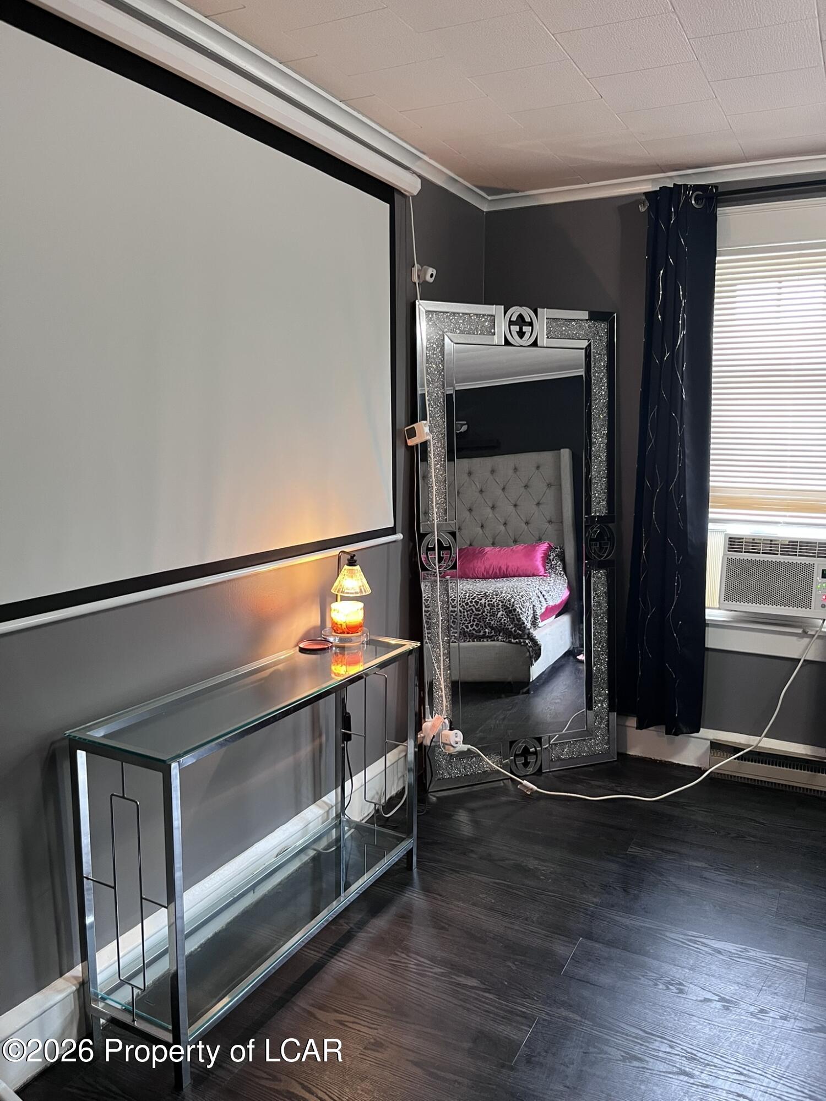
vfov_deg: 67.3
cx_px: 413
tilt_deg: -7.8
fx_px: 827
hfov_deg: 53.1
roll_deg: -1.2
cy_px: 550
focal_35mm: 26
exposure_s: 1/60
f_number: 1.6
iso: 320
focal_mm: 5.1
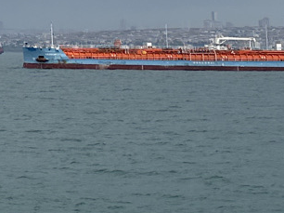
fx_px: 1287
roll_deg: +0.3
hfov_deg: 11.5
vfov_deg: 9.2
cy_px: -117
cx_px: -253
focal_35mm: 157
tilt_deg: +7.4
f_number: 1.78
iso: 80
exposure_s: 1/8929
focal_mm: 6.86
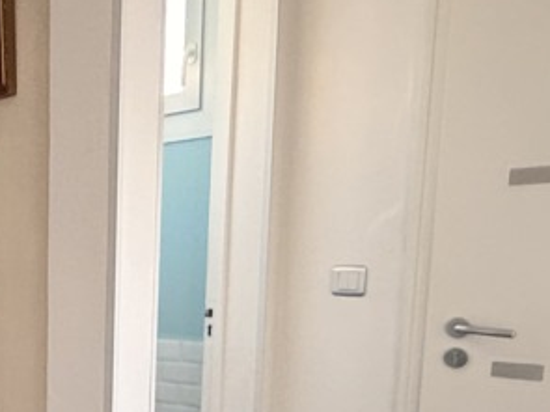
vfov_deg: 36.2
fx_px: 604
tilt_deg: -8.0
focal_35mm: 38
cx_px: 34
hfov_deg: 43.7
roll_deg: -1.3
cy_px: 339
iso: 640
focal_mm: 2.22
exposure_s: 1/60
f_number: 2.2
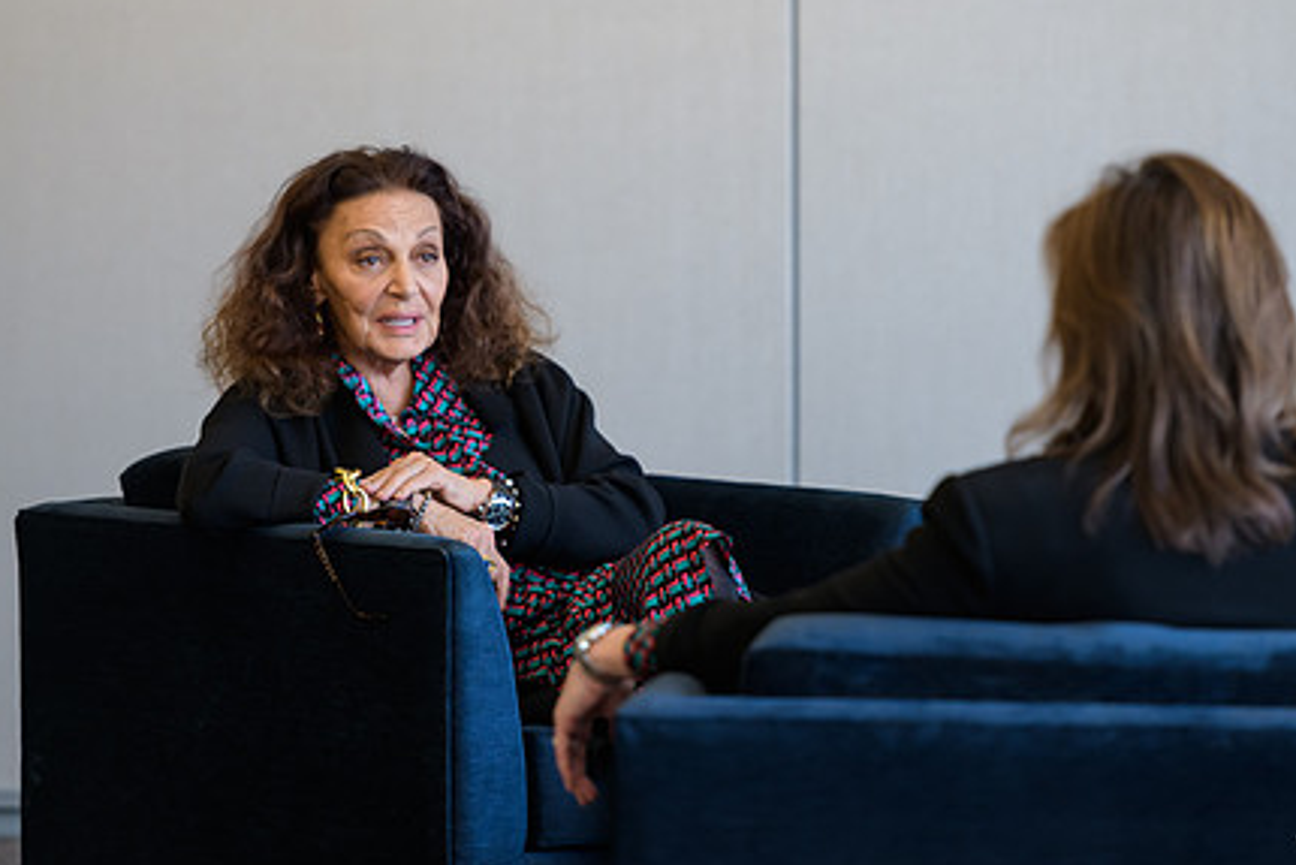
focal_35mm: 243
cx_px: 711
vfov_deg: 5.7
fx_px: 8750
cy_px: 327
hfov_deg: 8.5
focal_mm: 180
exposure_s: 1/200
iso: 800
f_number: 3.2
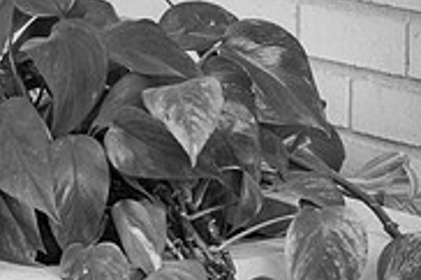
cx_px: -204
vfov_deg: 5.2
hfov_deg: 7.7
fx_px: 3061
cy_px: 390
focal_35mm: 262
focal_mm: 82
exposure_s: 1/250
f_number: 4
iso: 1250
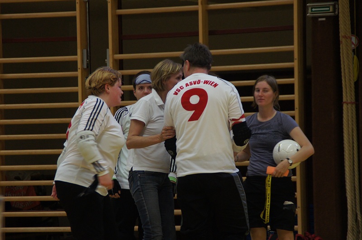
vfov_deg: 6.8
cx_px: 181
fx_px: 2035
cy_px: 120
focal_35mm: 202
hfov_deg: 10.2
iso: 1600
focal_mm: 135
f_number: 6.3
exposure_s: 1/60
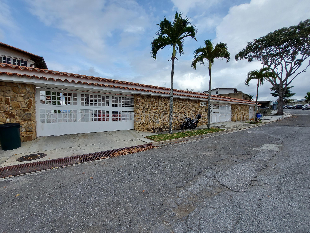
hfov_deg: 106.2
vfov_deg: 89.9
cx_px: 155
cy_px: 116
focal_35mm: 13
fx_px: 116
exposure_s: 1/1011
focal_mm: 1.74
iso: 50
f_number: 2.2
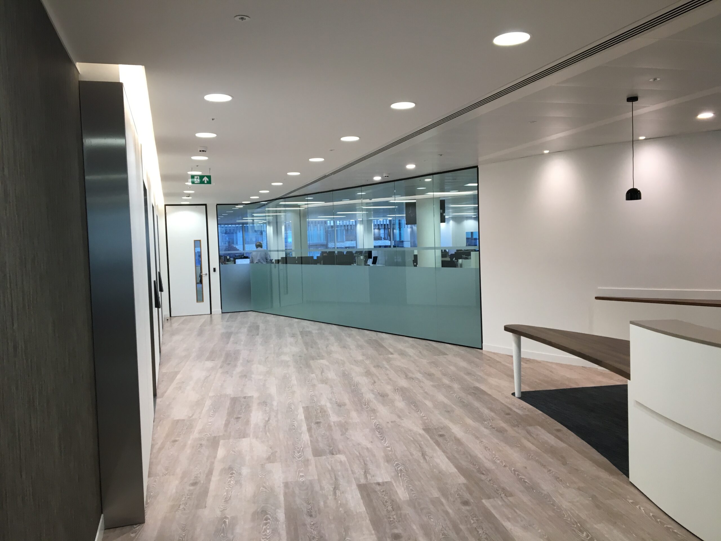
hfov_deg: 61.7
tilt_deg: -2.2
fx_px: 604
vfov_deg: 48.2
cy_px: 270
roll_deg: +0.4
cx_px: 360
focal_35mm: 29
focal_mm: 4.15
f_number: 2.2
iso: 32
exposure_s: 1/33
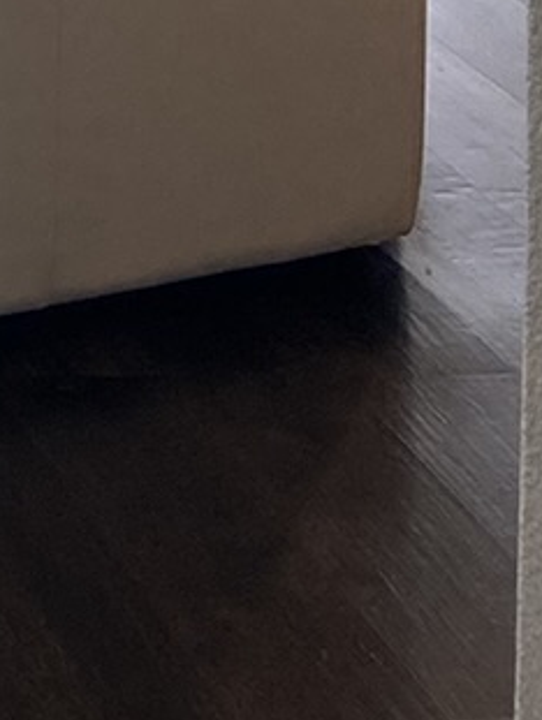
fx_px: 3563
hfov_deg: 7.9
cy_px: -984
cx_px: -896
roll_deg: +0.7
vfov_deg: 10.1
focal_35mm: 171
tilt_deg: -2.6
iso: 50
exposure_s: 1/120
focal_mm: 4.25
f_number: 1.8
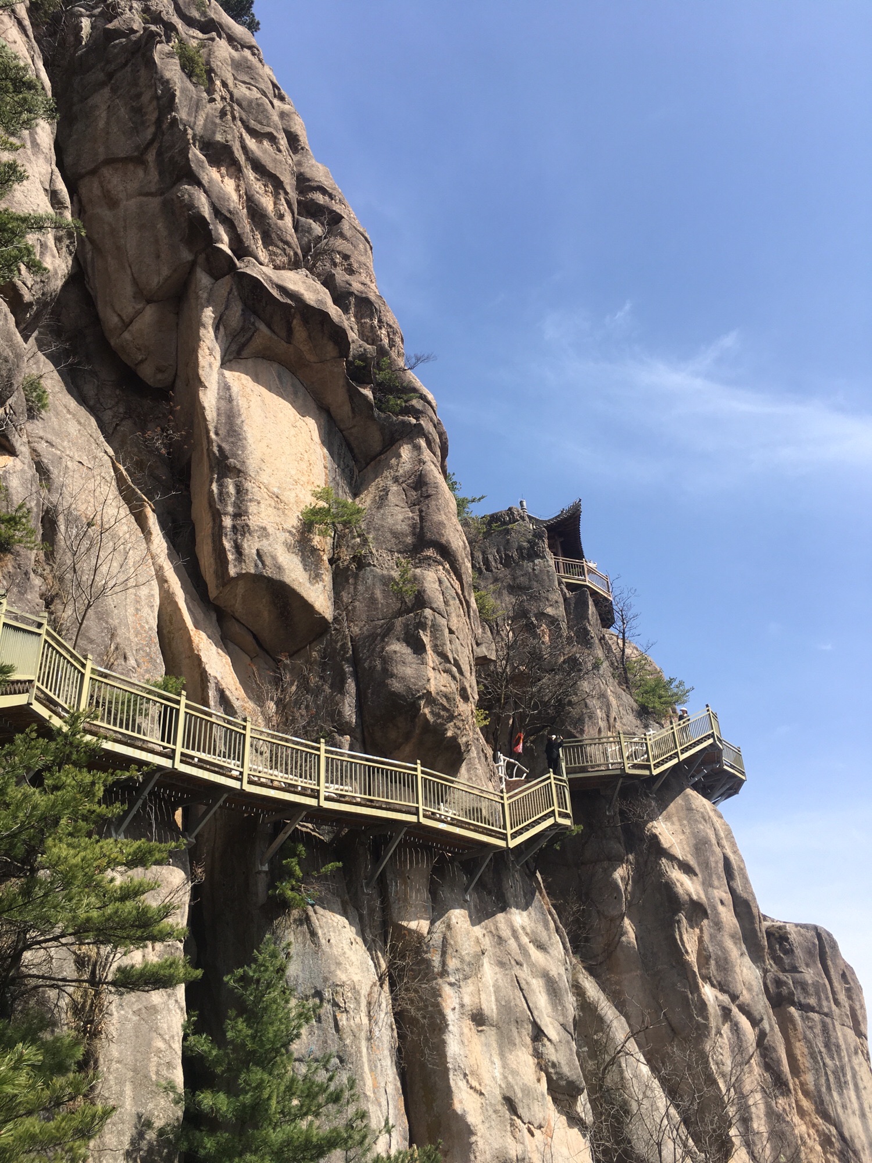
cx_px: 436
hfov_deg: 48.2
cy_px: 582
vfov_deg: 61.7
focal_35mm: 29
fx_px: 974
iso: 25
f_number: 2.2
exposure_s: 1/999
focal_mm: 4.15
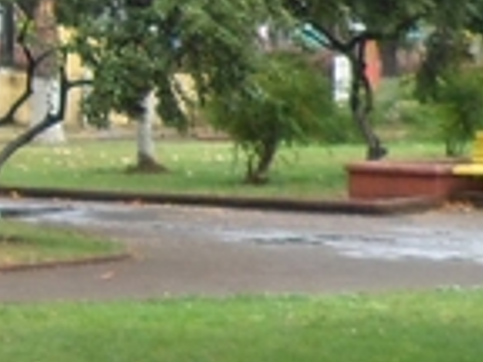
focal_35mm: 240
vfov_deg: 6.2
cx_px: -916
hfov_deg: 7.4
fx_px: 3349
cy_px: -27
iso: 80
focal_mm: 6.6
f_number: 3.8
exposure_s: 1/180
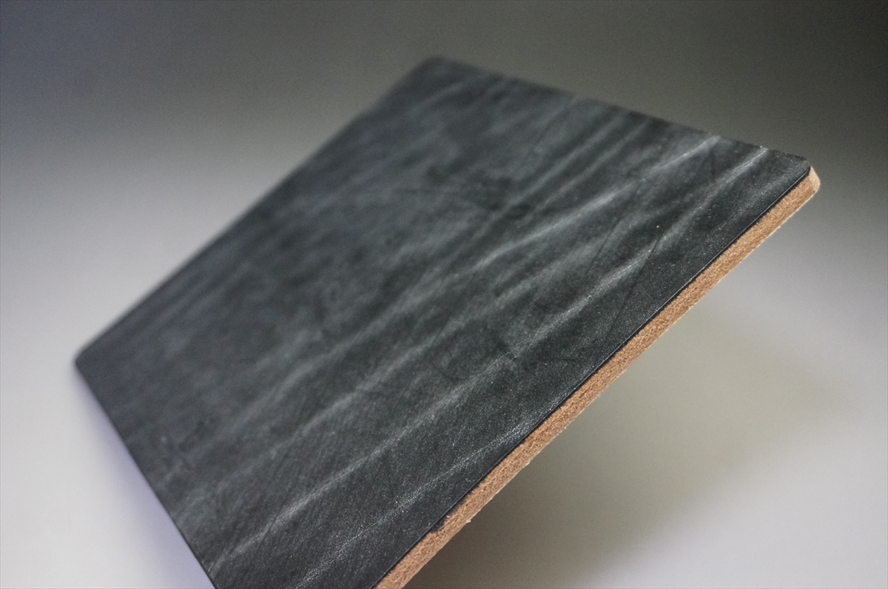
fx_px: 1108
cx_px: 444
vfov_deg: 29.8
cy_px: 294
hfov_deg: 43.7
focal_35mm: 45
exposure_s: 1/125
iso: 3200
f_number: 5
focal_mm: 30
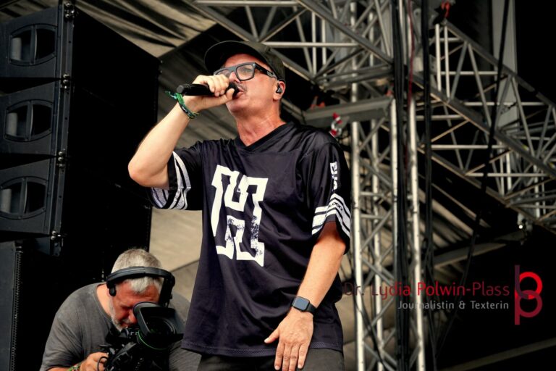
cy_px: 186
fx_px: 1853
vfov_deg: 11.4
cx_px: 278
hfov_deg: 17.1
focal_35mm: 120
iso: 320
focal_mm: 80
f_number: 5
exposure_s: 1/160
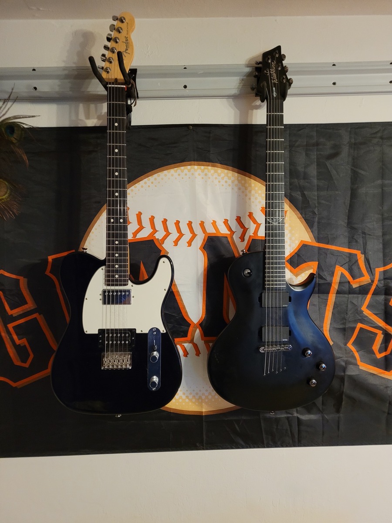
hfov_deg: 53.1
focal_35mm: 26
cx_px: 196
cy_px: 262
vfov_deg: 67.3
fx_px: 393
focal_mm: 5.4
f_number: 1.8
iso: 640
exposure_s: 1/24
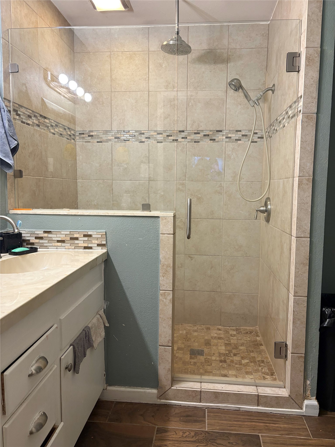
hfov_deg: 53.1
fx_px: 335
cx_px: 168
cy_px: 224
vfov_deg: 67.3
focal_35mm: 26
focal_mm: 5.96
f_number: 1.6
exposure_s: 1/60
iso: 160
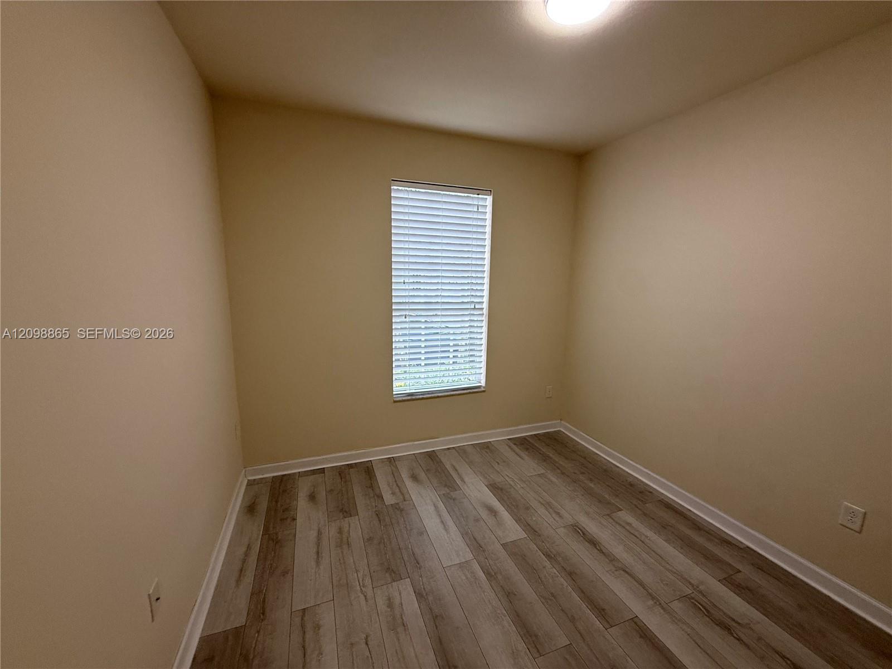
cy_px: 334
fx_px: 361
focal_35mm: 14
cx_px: 446
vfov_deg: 85.7
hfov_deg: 102.1
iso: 200
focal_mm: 2.22
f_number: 2.2
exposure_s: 1/120
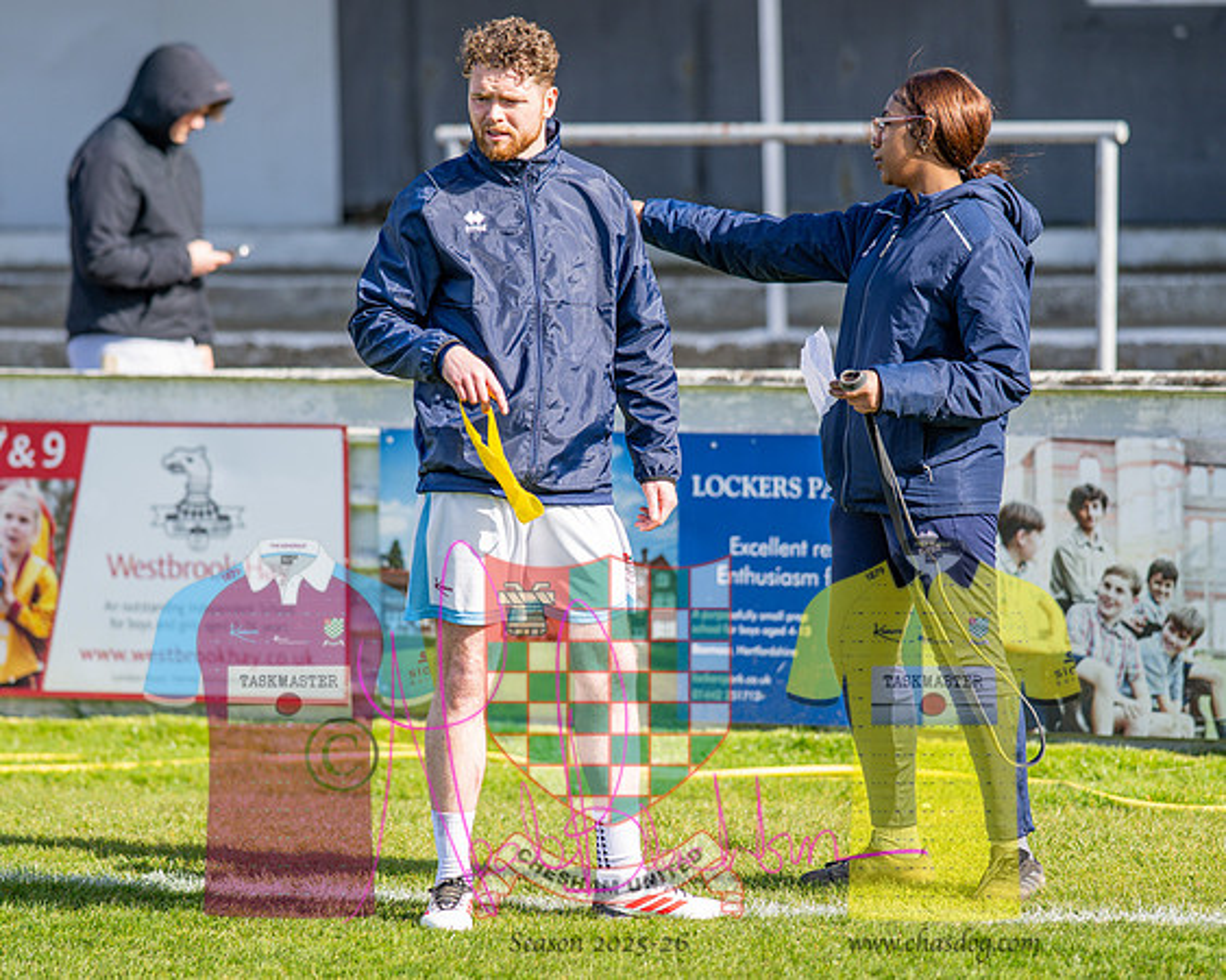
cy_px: 490
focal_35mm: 228
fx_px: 8255
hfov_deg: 8.5
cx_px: 613
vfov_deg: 6.8
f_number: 1.8
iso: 50
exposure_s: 1/1250
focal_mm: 135
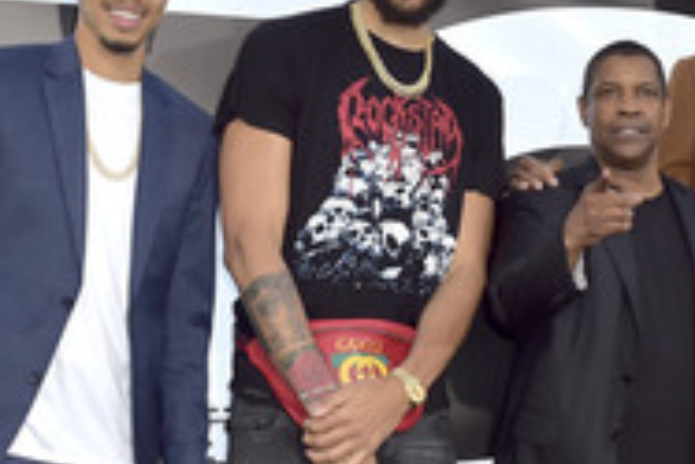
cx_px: 346
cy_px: 293
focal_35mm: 77
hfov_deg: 26.3
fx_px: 1488
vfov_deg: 17.7
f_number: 6.3
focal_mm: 32
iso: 250
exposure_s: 1/200
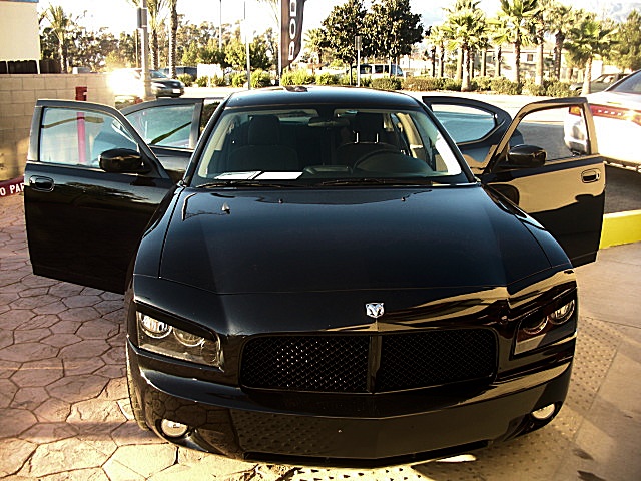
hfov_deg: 51.4
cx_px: 320
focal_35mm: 36
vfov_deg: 39.7
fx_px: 667
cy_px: 240
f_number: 2.8
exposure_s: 1/80
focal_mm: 6.3
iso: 50
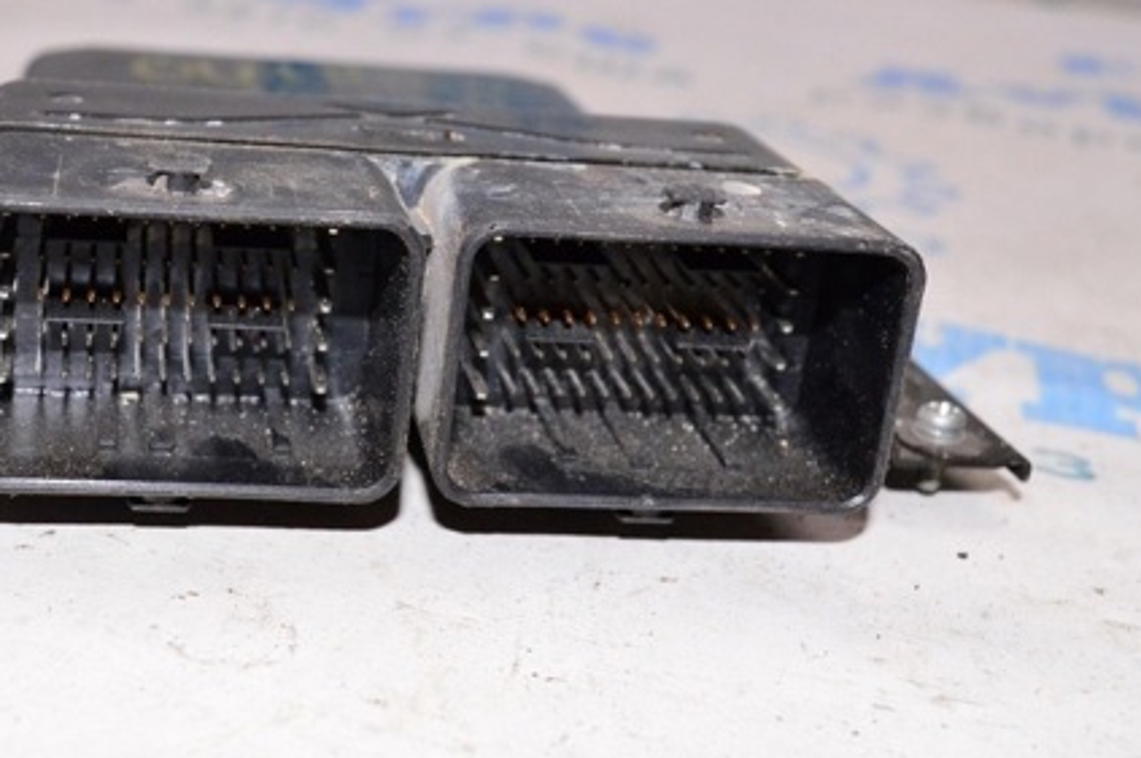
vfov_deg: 23.8
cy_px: 314
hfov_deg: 34.8
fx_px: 1797
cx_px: 359
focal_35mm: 57
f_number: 8
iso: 1600
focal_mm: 25
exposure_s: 1/160
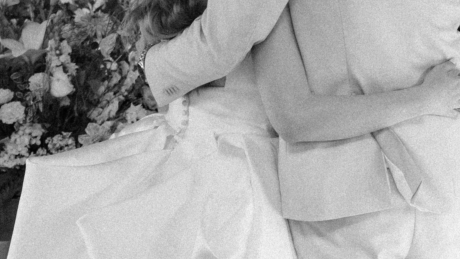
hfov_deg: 19.3
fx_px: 1354
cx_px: 237
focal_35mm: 111
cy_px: 15
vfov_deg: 10.8
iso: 100
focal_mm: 45
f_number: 5
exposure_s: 1/80
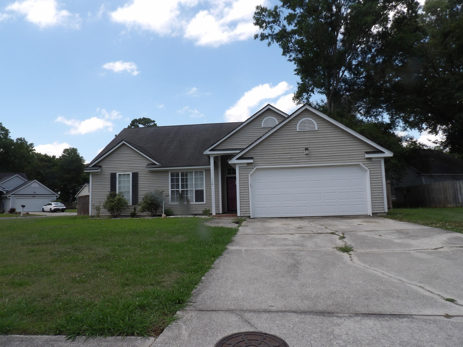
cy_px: 174
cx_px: 232
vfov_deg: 56.8
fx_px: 321
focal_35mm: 24
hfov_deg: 71.6
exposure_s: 1/303
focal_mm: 4.3
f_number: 5.6
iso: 100
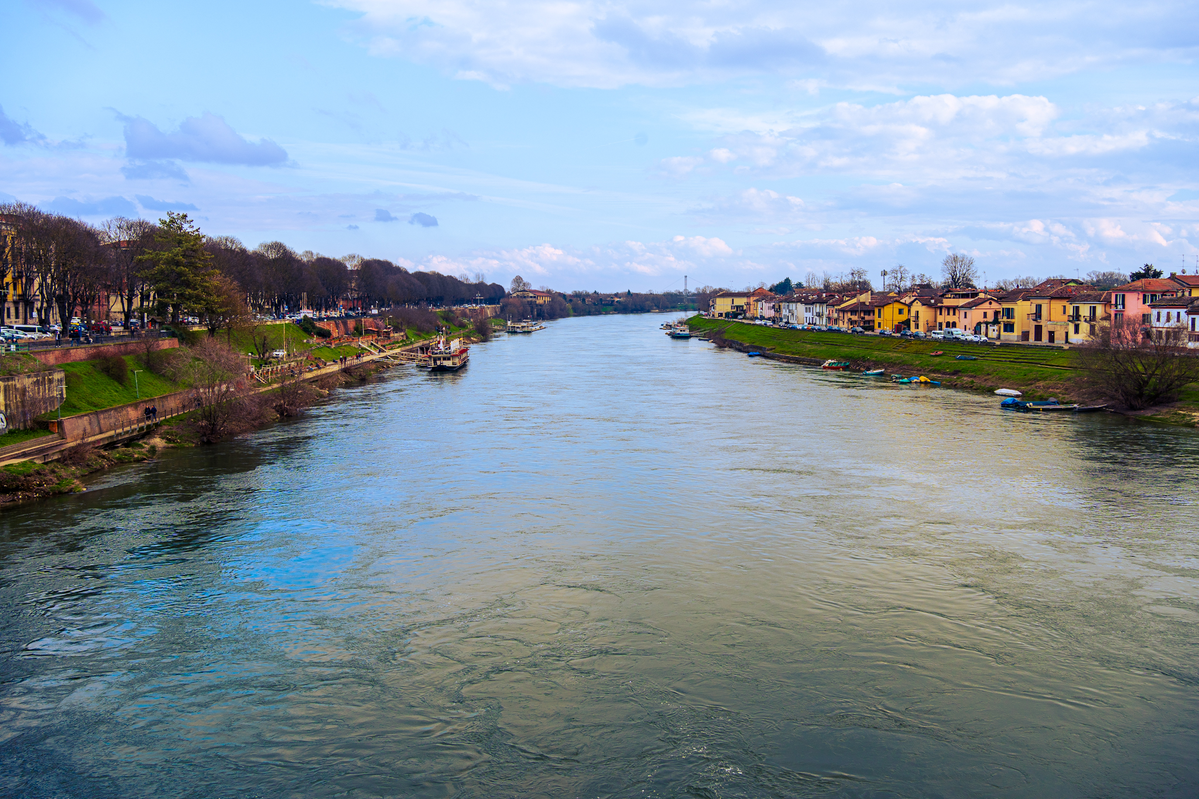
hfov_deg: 54.4
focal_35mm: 35
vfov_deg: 37.8
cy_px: 400
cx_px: 600
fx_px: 1166
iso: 100
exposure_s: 1/200
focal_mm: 35
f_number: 8
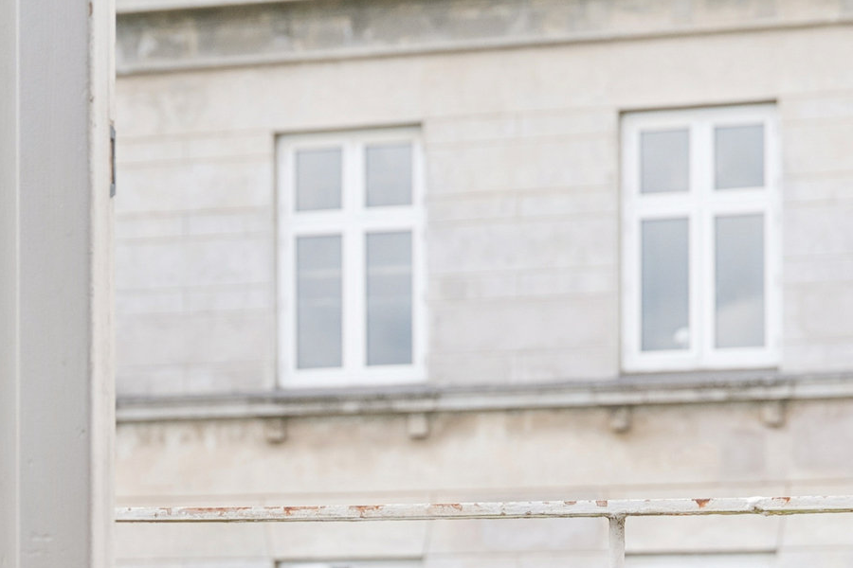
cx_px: 303
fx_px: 3791
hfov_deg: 12.8
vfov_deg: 8.3
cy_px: 921
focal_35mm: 160
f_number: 6.3
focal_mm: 48
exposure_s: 1/320
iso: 400
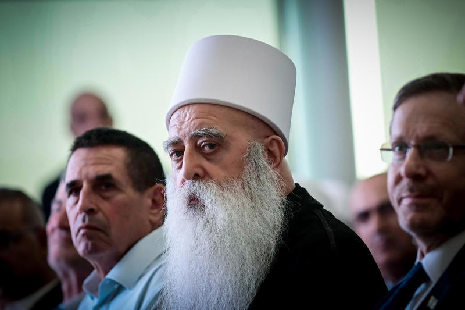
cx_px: 232
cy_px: 155
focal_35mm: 300
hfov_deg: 6.9
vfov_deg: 4.6
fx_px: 3874
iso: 2000
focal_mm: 200
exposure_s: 1/250
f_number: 3.5
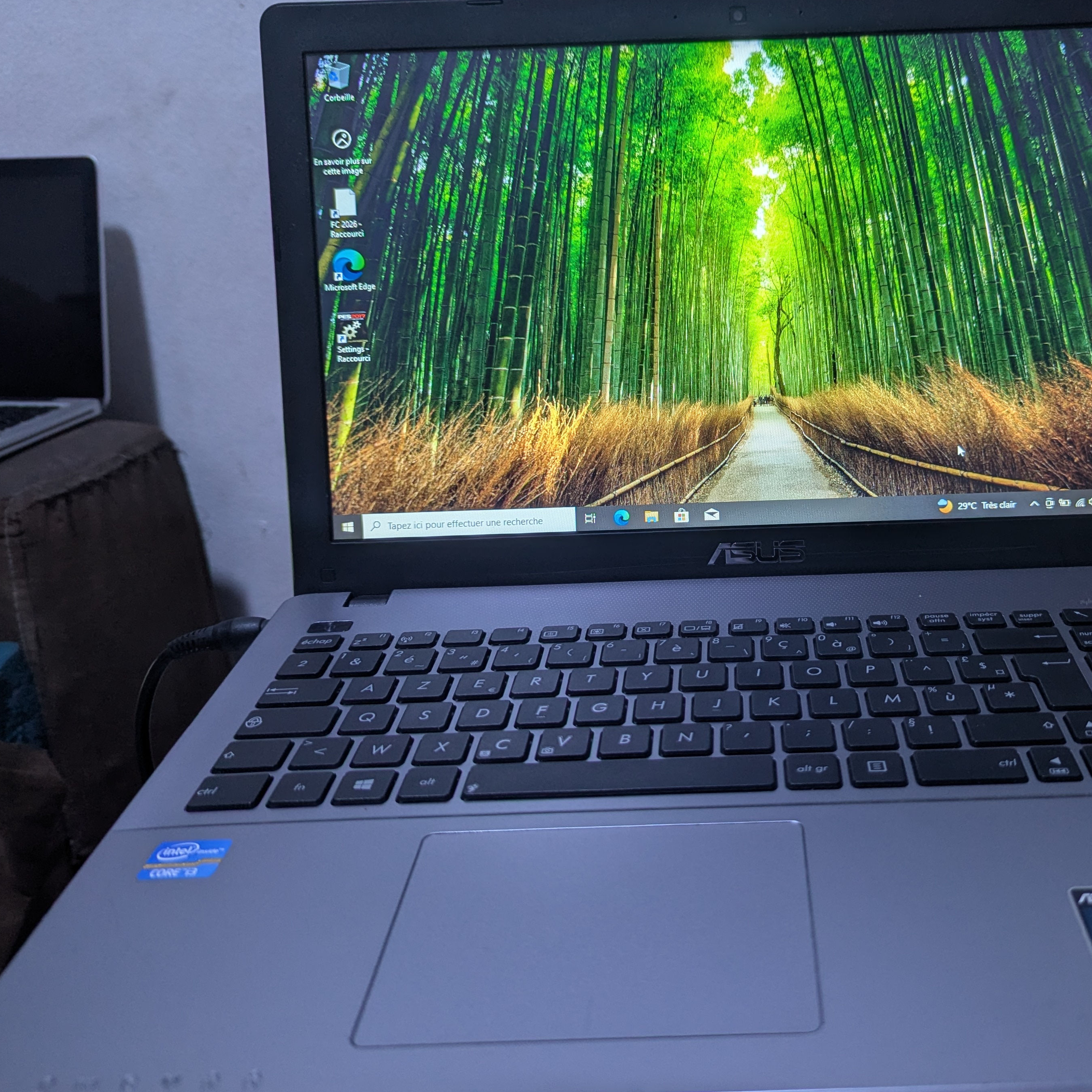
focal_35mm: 32
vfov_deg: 51.1
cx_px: 720
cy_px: 508
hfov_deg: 50.3
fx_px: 1142
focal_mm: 6.81
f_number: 1.85
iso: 57
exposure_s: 1/25
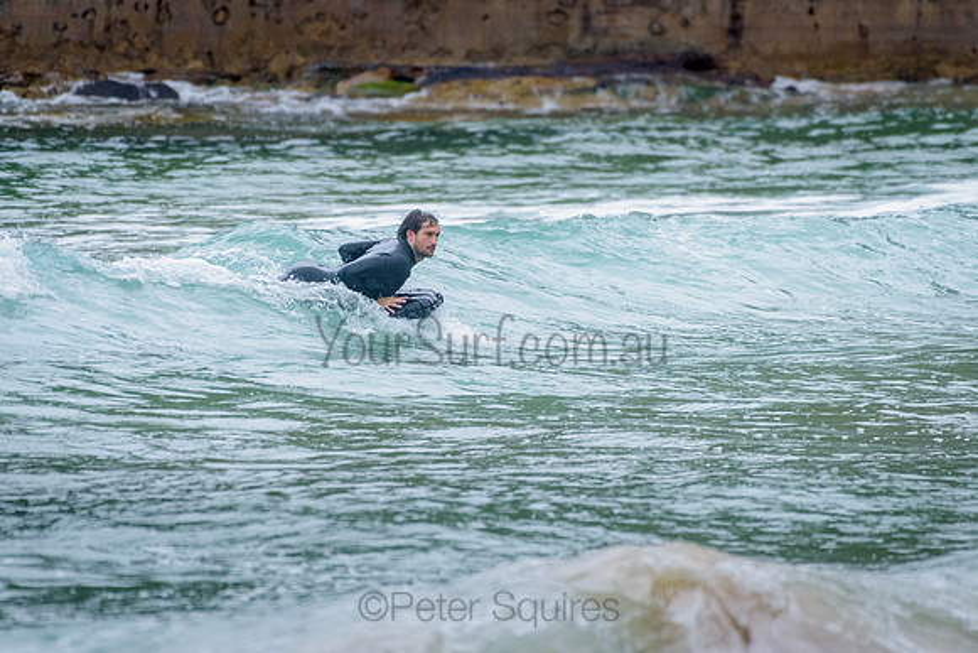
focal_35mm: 613
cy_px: 299
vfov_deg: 2.2
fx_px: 16662
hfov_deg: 3.4
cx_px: 513
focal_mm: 500
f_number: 5.6
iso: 2000
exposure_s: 1/2000
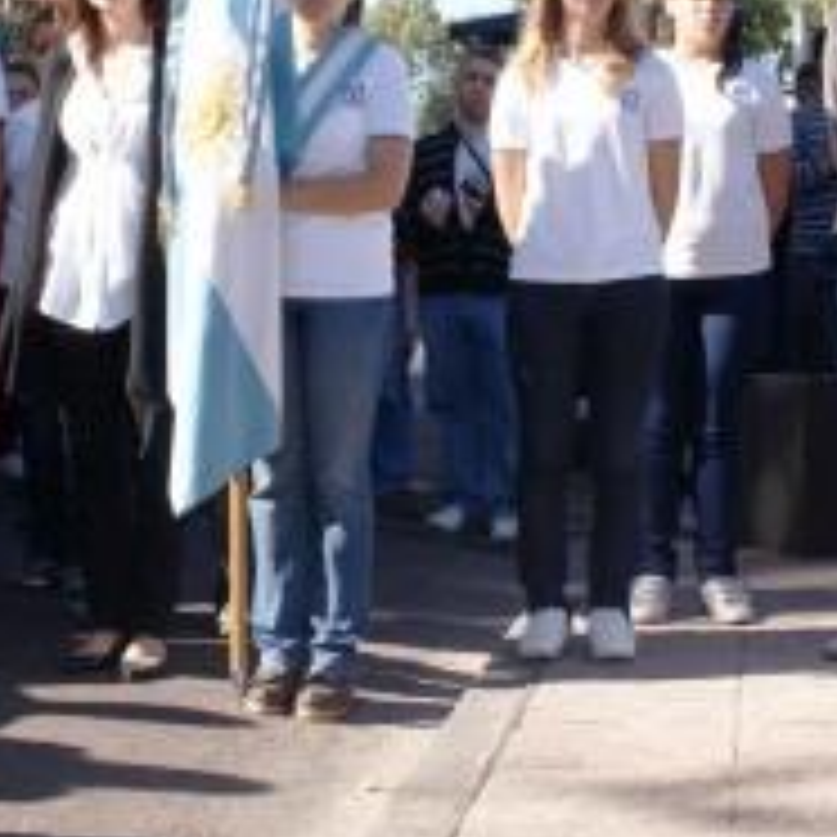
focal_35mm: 80
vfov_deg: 21.6
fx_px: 2188
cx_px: 490
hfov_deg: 21.6
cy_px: 306
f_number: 8
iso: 100
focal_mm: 26
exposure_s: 1/100
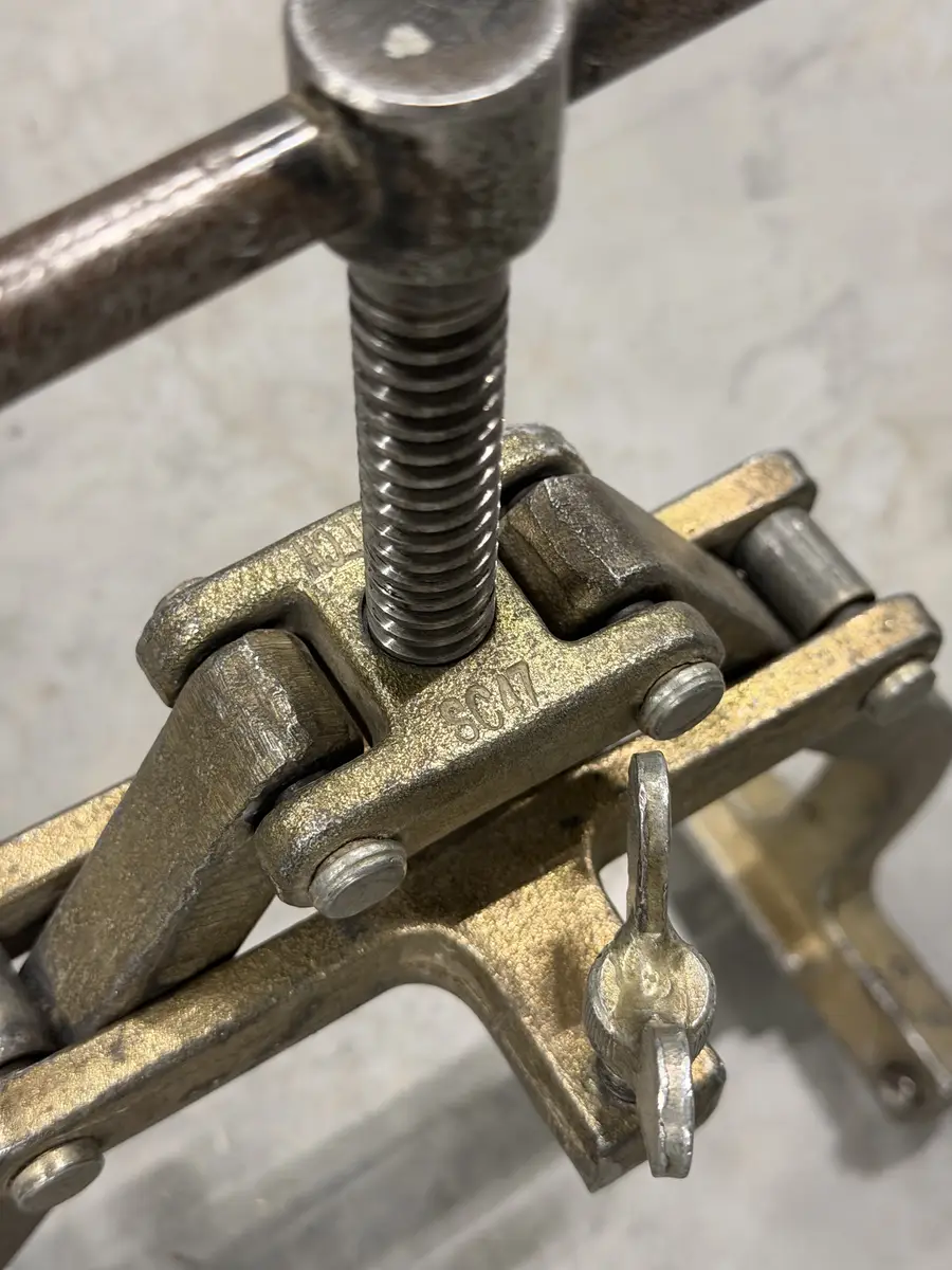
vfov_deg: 39.7
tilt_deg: -64.9
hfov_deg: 30.3
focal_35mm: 48
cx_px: 476
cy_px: 635
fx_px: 1760
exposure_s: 1/33
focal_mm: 6.76
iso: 200
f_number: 1.78
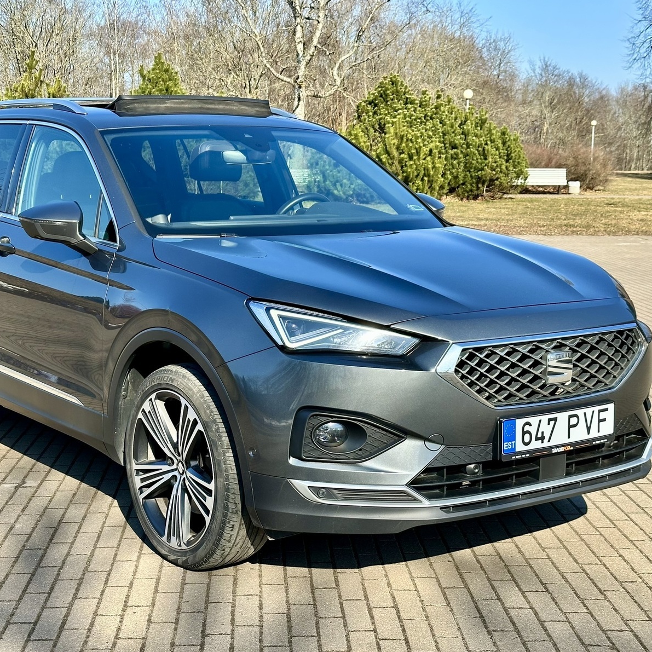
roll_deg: +0.3
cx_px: 272
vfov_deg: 30.0
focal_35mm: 57
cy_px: 326
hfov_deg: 30.0
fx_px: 1215
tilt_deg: -8.2
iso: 64
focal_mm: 6.86
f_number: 1.78
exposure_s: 1/1357
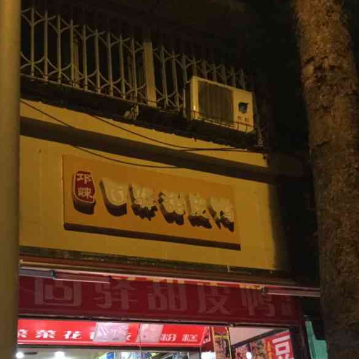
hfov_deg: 38.3
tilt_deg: +20.0
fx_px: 516
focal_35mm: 44
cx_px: 166
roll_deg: +5.8
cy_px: 272
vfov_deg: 37.3
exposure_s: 1/17
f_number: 2.4
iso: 320
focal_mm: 3.3
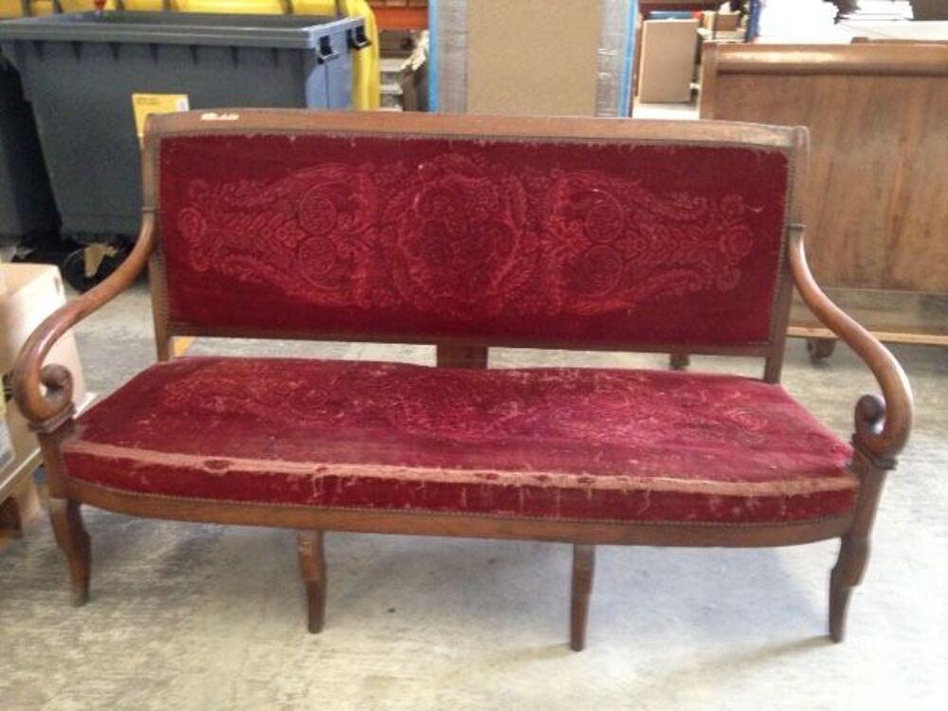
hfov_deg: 55.4
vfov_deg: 42.9
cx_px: 474
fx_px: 904
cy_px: 356
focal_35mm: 33
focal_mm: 4.12
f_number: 2.4
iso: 500
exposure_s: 1/15
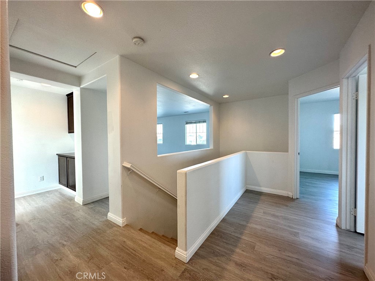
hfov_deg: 102.1
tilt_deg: -1.4
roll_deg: +0.3
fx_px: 152
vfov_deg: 85.7
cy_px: 140
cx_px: 188
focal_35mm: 14
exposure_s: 1/120
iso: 125
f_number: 2.2
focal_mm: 2.22
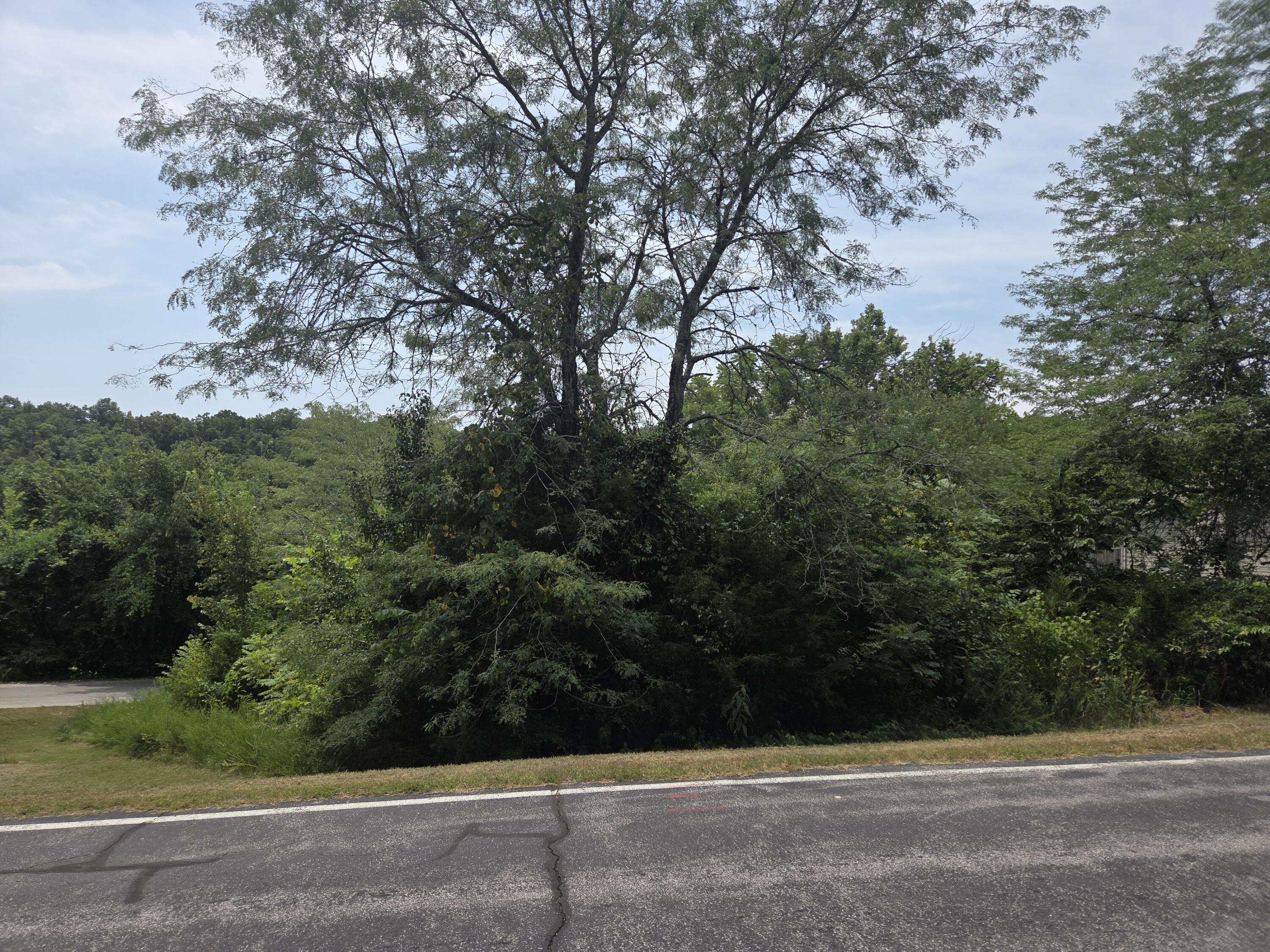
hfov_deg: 73.9
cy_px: 476
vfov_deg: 58.9
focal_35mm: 23
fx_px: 844
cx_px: 635
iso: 80
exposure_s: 1/4021
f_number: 1.8
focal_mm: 5.4
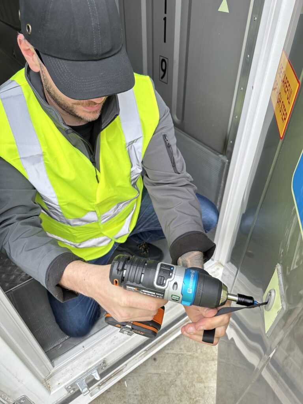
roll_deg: -1.4
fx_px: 280
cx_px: 152
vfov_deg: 71.6
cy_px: 202
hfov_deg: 56.8
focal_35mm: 24
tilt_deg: -42.4
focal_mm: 6.86
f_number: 1.78
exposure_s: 1/121
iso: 80
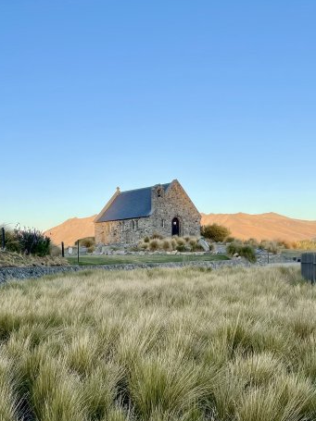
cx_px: 188
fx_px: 426
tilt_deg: +1.0
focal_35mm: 35
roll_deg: -1.2
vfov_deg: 52.6
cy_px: 229
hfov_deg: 40.5
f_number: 1.6
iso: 32
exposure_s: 1/855
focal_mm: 4.2
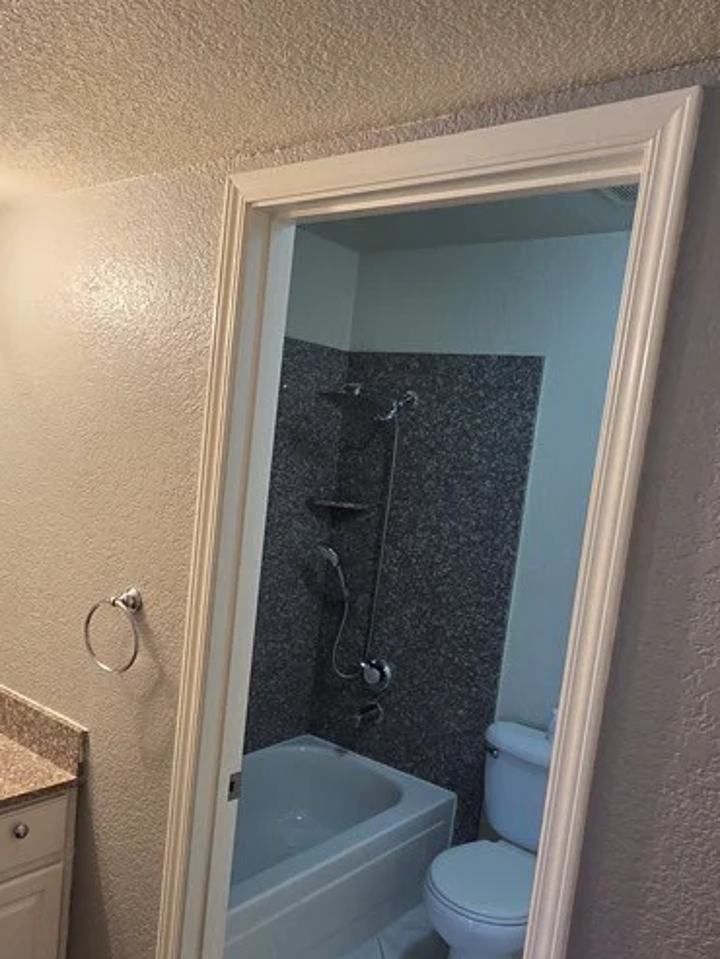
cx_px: 294
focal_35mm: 27
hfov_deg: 51.1
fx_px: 748
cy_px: 527
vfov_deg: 65.2
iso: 80
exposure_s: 1/30
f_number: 2.2
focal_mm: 2.2
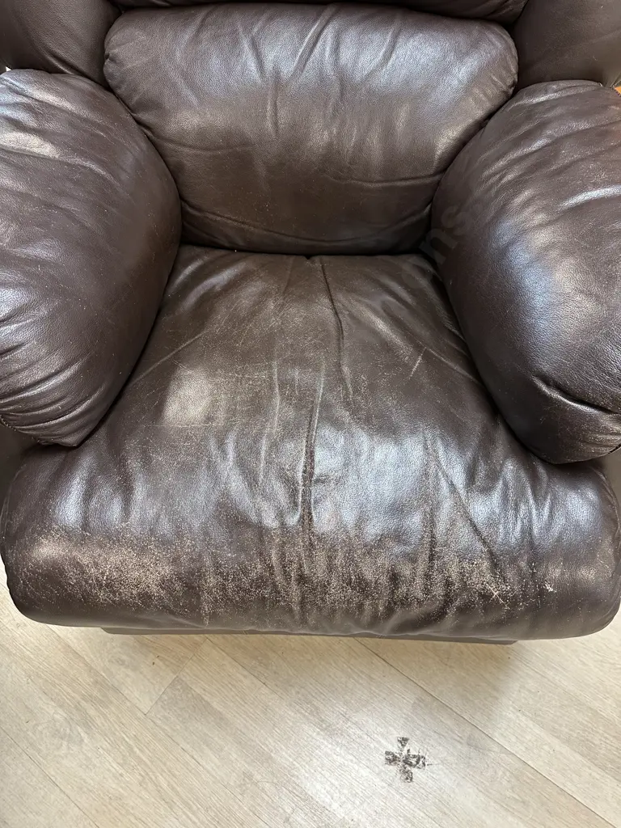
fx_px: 574
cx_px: 310
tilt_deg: -55.5
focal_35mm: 24
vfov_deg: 71.6
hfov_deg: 56.8
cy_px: 414
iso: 250
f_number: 1.78
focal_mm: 6.86
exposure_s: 1/50
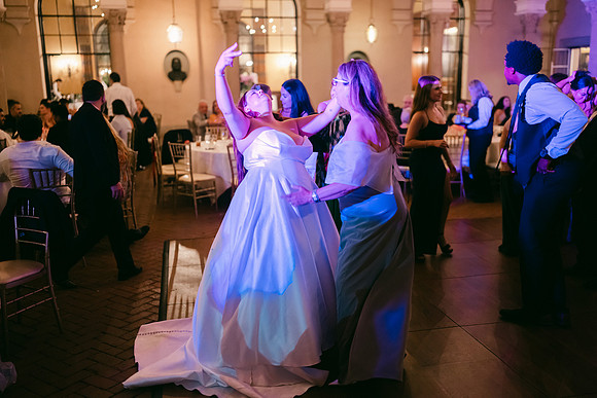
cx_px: 298
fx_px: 581
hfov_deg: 54.4
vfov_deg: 37.9
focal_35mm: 35
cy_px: 199
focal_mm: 35
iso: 2500
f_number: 1.2
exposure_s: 1/125
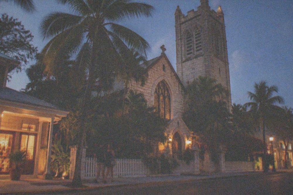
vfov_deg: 28.6
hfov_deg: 41.9
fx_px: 382
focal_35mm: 47
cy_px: 98
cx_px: 146
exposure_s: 1/50
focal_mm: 47
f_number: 5
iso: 3200
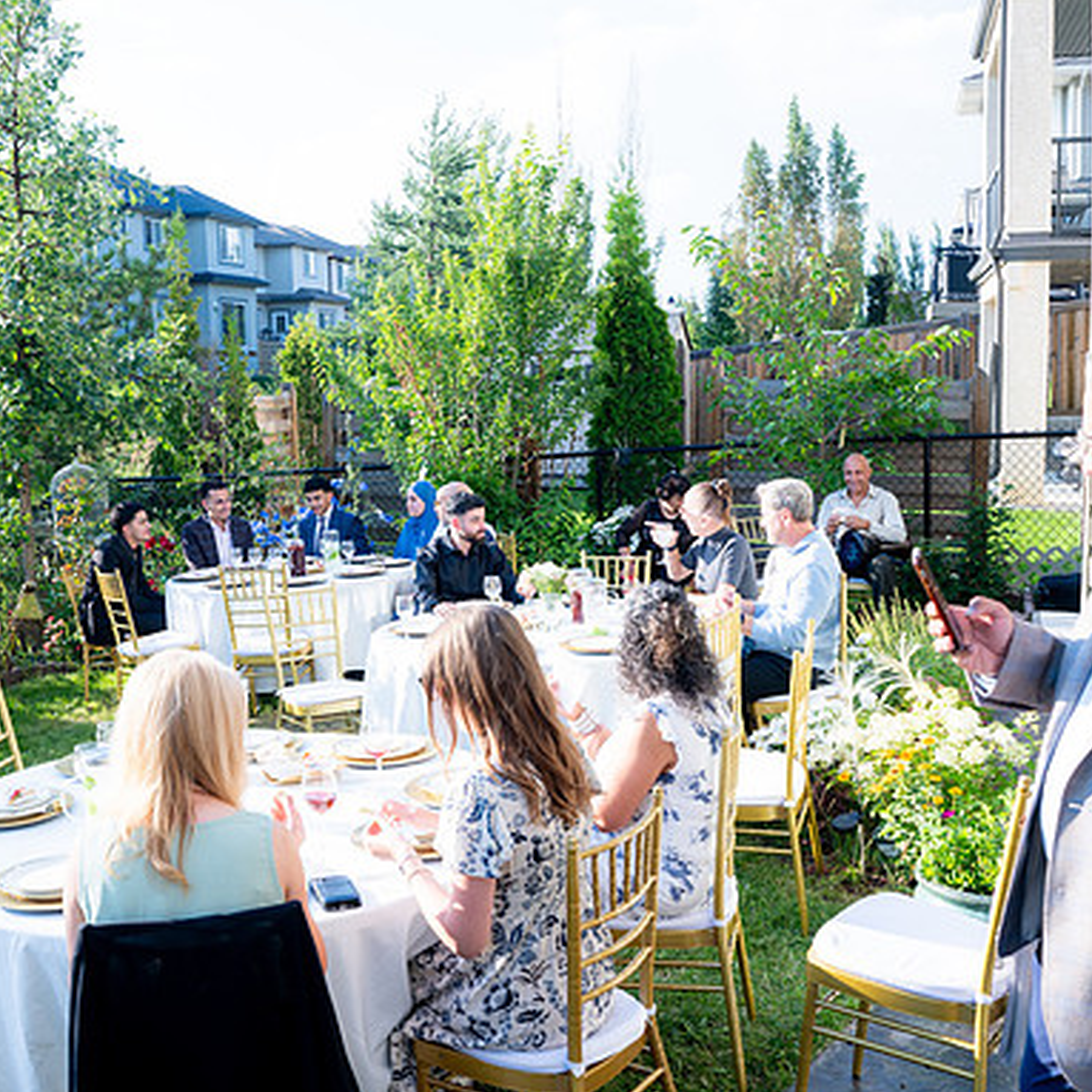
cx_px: 399
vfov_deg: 46.0
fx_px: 1285
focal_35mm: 36
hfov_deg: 45.6
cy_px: 546
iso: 200
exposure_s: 1/320
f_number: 5
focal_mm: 28
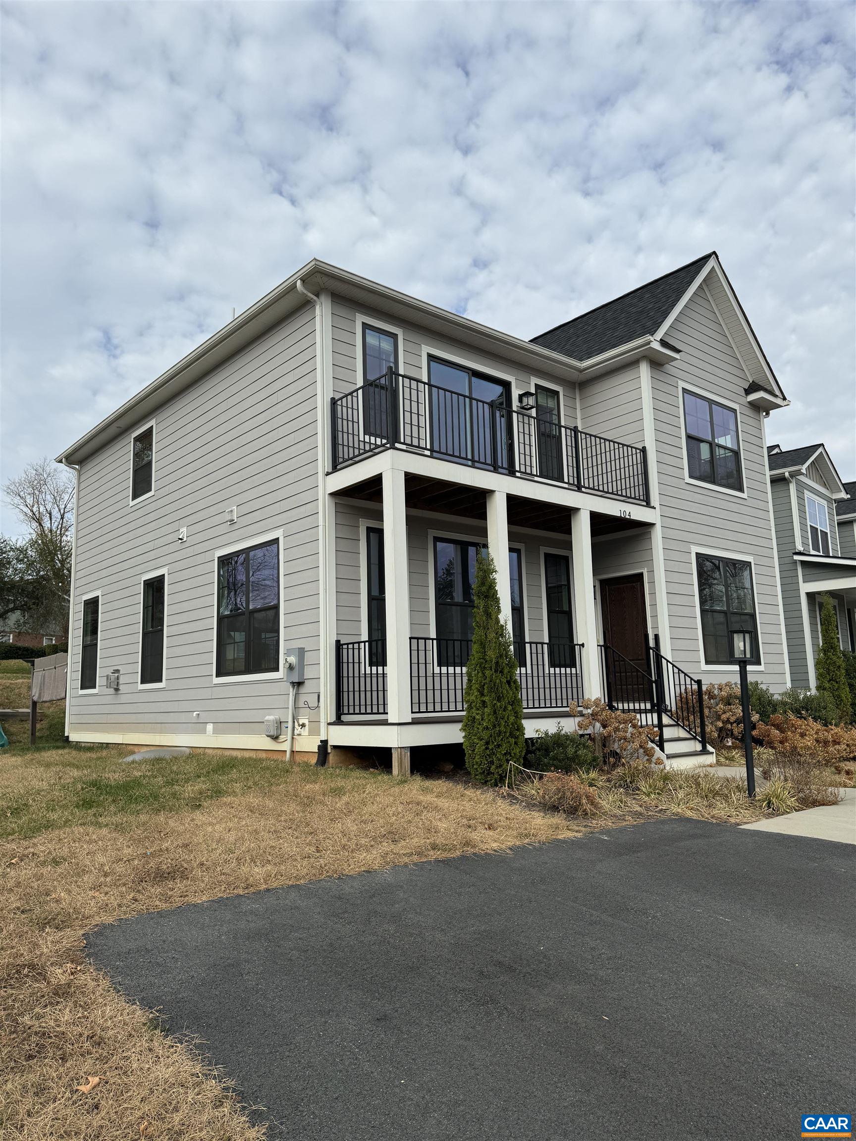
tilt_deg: +9.5
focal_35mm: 24
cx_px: 428
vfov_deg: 71.6
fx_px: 791
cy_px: 570
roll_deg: +1.8
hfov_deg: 56.8
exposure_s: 1/3096
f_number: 1.78
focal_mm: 6.86
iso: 80
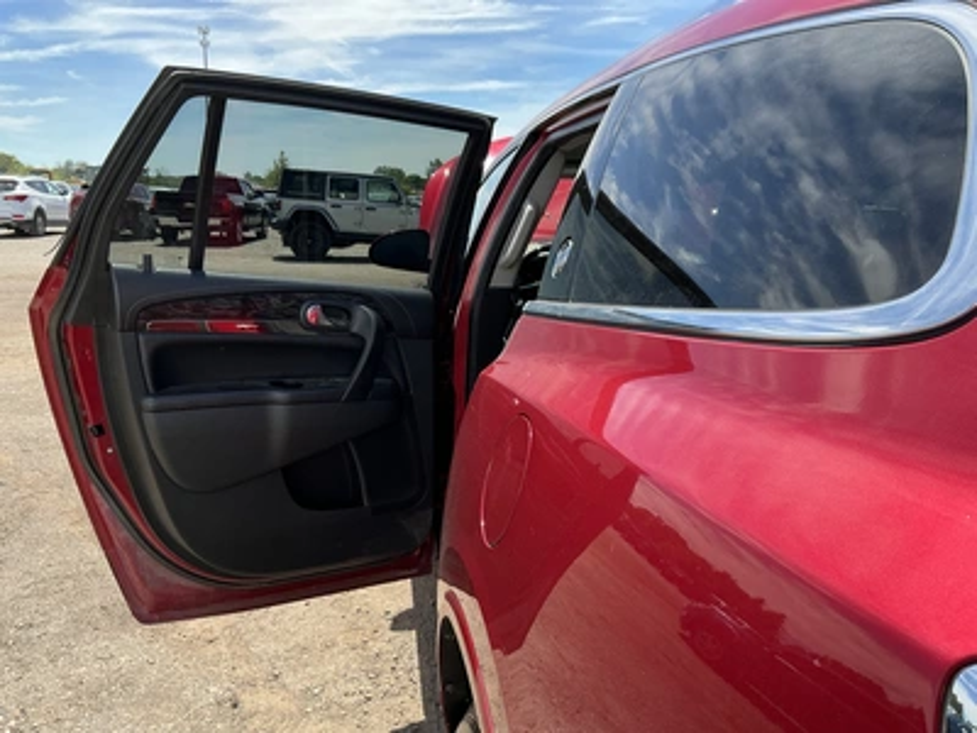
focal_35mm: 28
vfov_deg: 49.7
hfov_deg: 63.4
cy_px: 366
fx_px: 790
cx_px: 488
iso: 25
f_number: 1.8
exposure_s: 1/627
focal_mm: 3
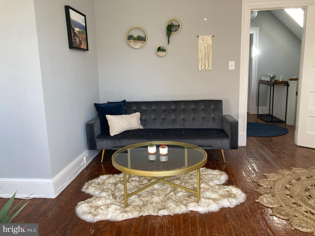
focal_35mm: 28
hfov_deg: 63.4
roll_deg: +1.7
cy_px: 118
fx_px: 255
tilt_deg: -9.8
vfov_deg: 49.7
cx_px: 158
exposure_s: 1/60
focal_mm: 3.99
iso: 100
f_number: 1.8
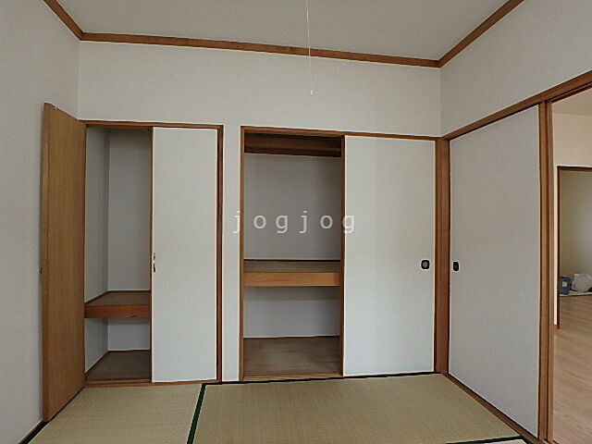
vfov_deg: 63.4
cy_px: 222
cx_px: 296
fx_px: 359
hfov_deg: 79.0
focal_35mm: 21
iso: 200
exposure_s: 1/60
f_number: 3.5
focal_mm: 3.7
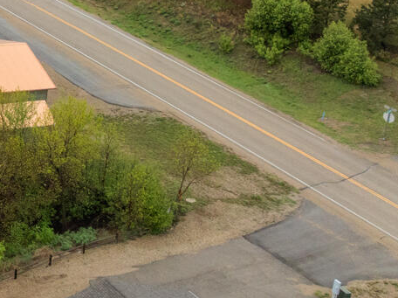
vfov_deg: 15.7
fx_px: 1034
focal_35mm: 90
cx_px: -323
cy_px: -72
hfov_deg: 17.5
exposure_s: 1/640
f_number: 5.6
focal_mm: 12.29
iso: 200
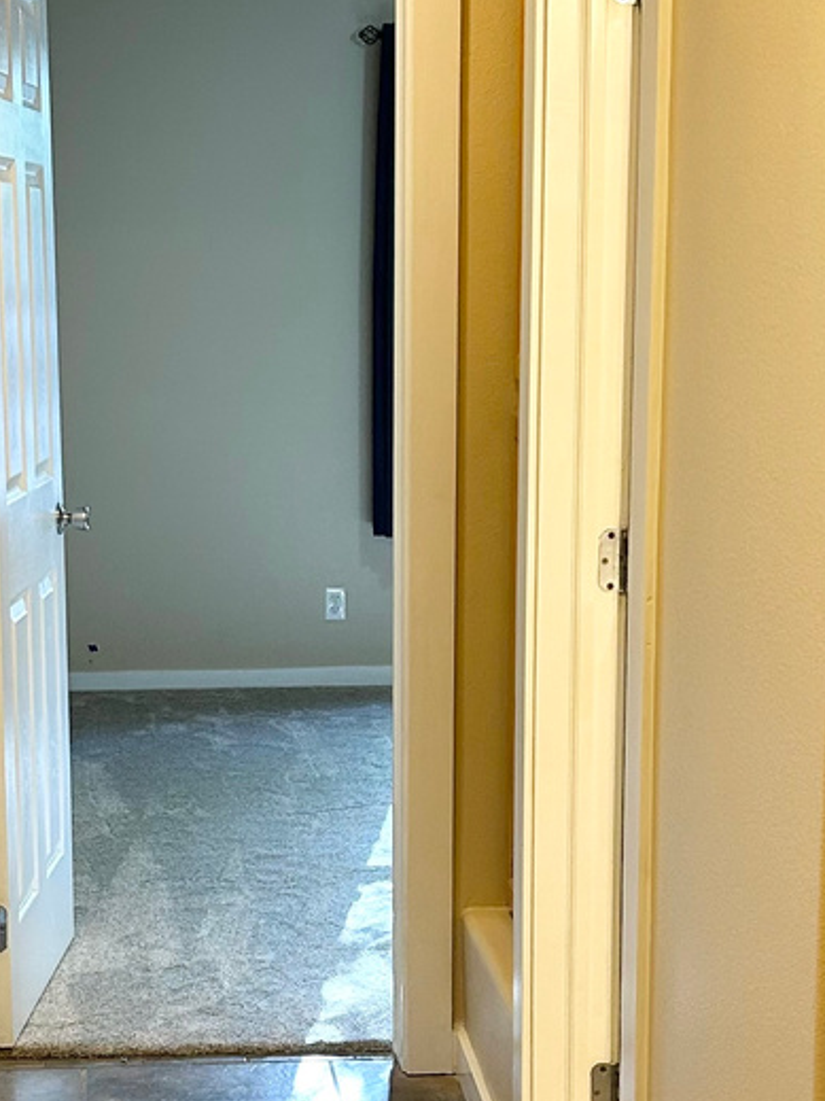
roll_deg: +1.0
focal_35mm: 77
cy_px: 742
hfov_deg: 19.0
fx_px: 2448
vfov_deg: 25.2
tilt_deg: -11.4
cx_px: 248
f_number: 1.5
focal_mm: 5.7
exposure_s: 1/60
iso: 100
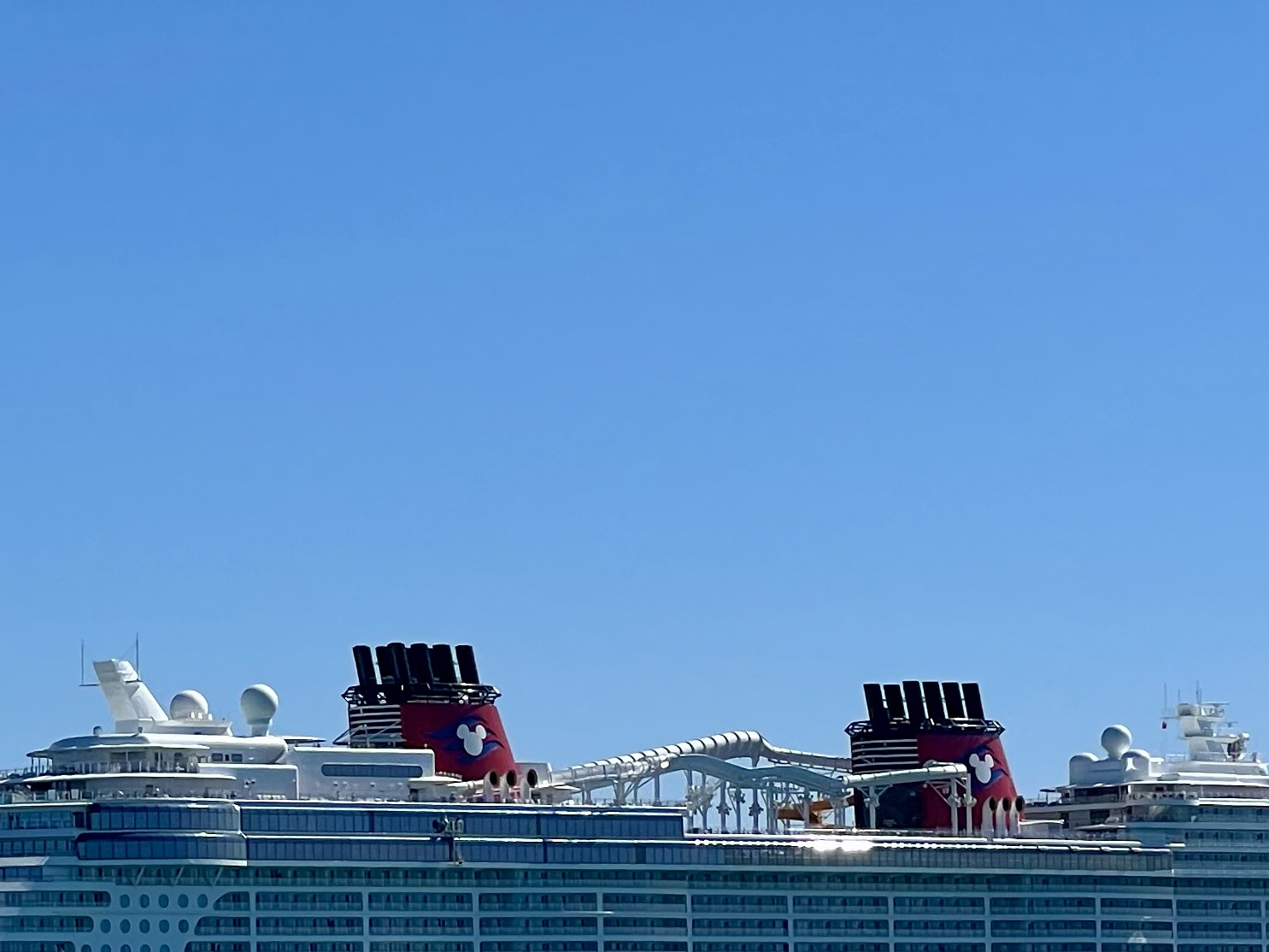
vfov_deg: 7.0
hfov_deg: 9.5
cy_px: 1289
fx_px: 7662
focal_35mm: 209
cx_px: 570
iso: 32
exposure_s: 1/1727
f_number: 2.8
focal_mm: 9
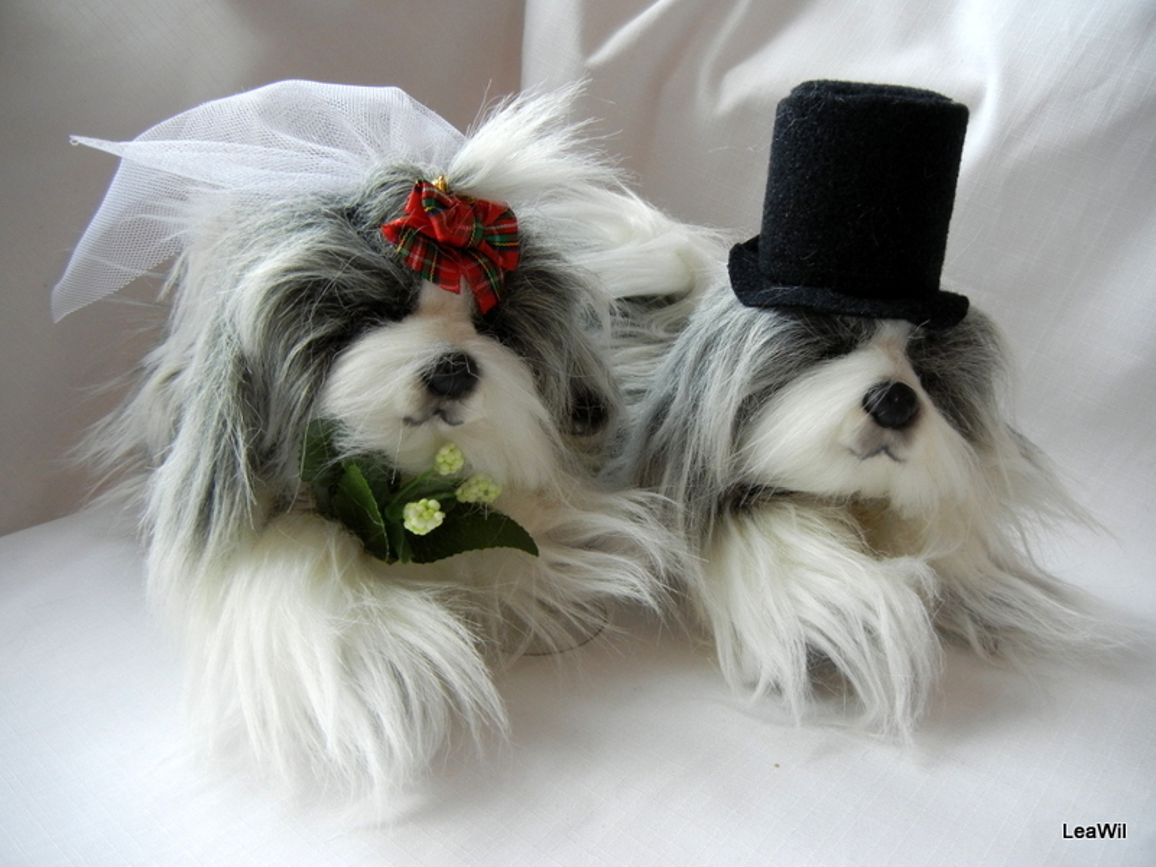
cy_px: 434
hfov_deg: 60.0
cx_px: 578
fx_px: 1002
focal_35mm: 30
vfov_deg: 46.8
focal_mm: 5.4
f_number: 3.5
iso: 180
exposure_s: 1/30
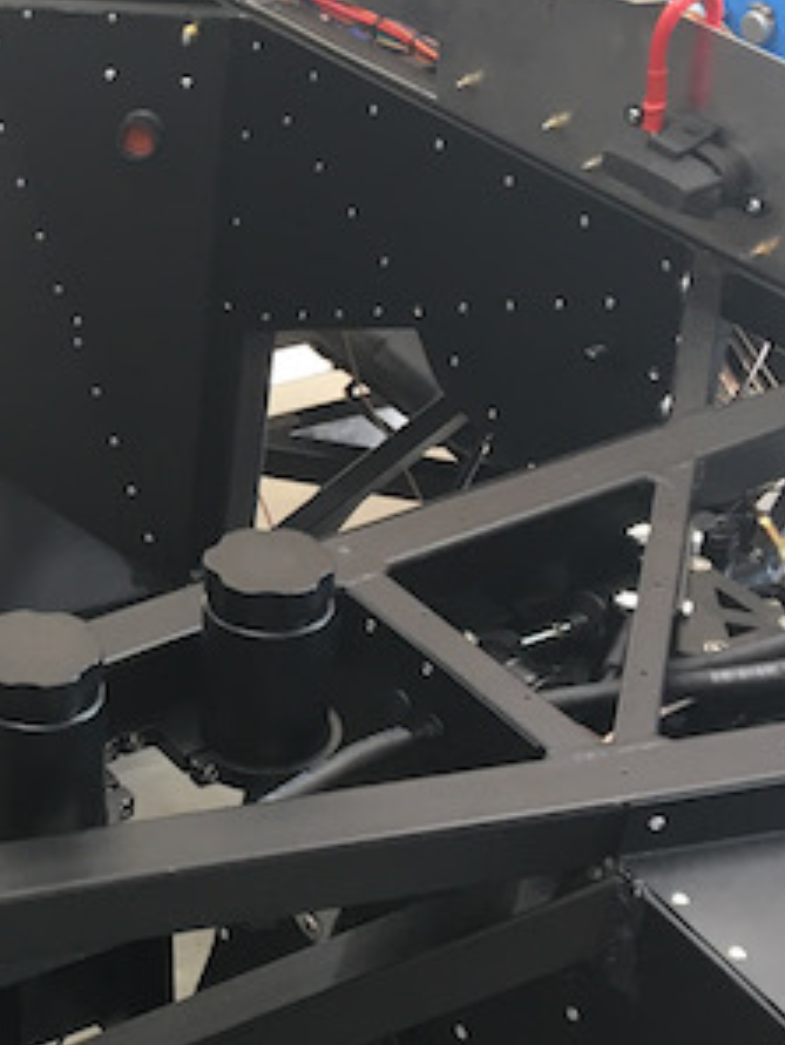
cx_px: -56
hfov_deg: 18.9
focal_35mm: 75
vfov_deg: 26.0
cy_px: 457
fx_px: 2266
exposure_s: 1/30
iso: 50
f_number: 2.2
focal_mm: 4.15
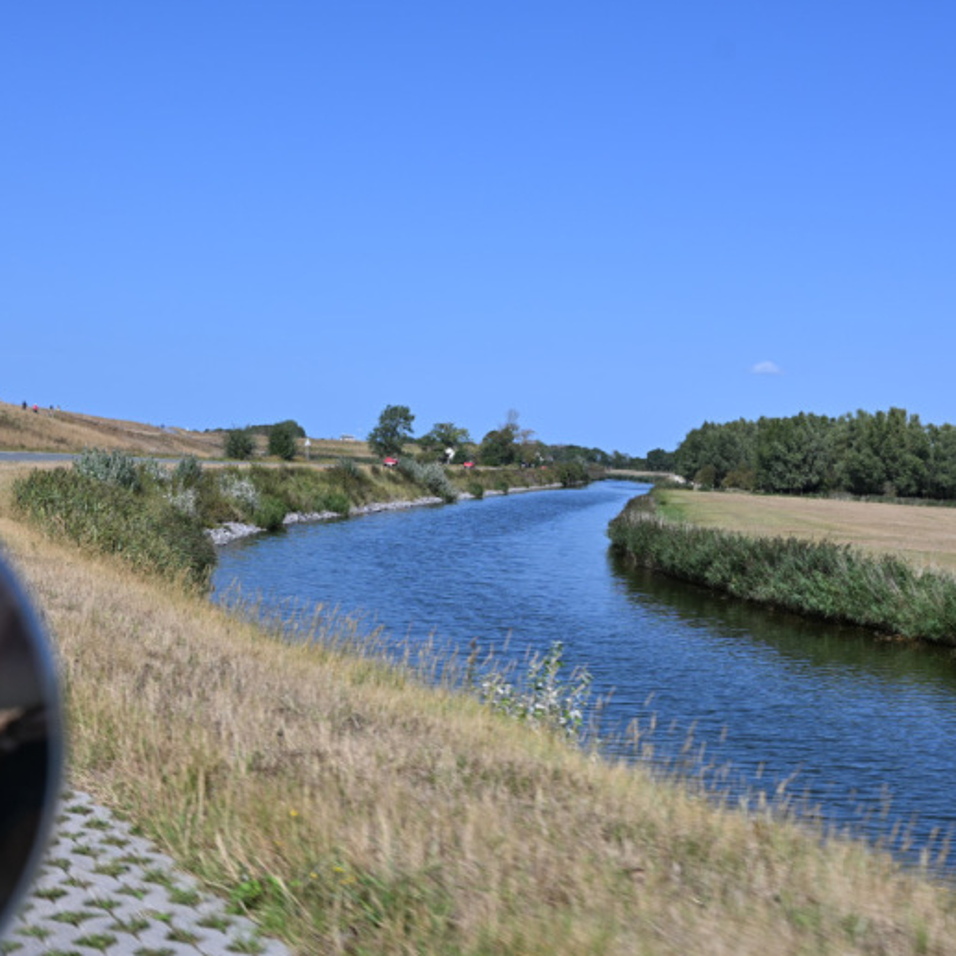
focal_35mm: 50
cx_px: 529
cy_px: 481
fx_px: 1573
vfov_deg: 33.8
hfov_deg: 33.8
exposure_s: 1/500
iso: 100
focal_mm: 25.5
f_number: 8
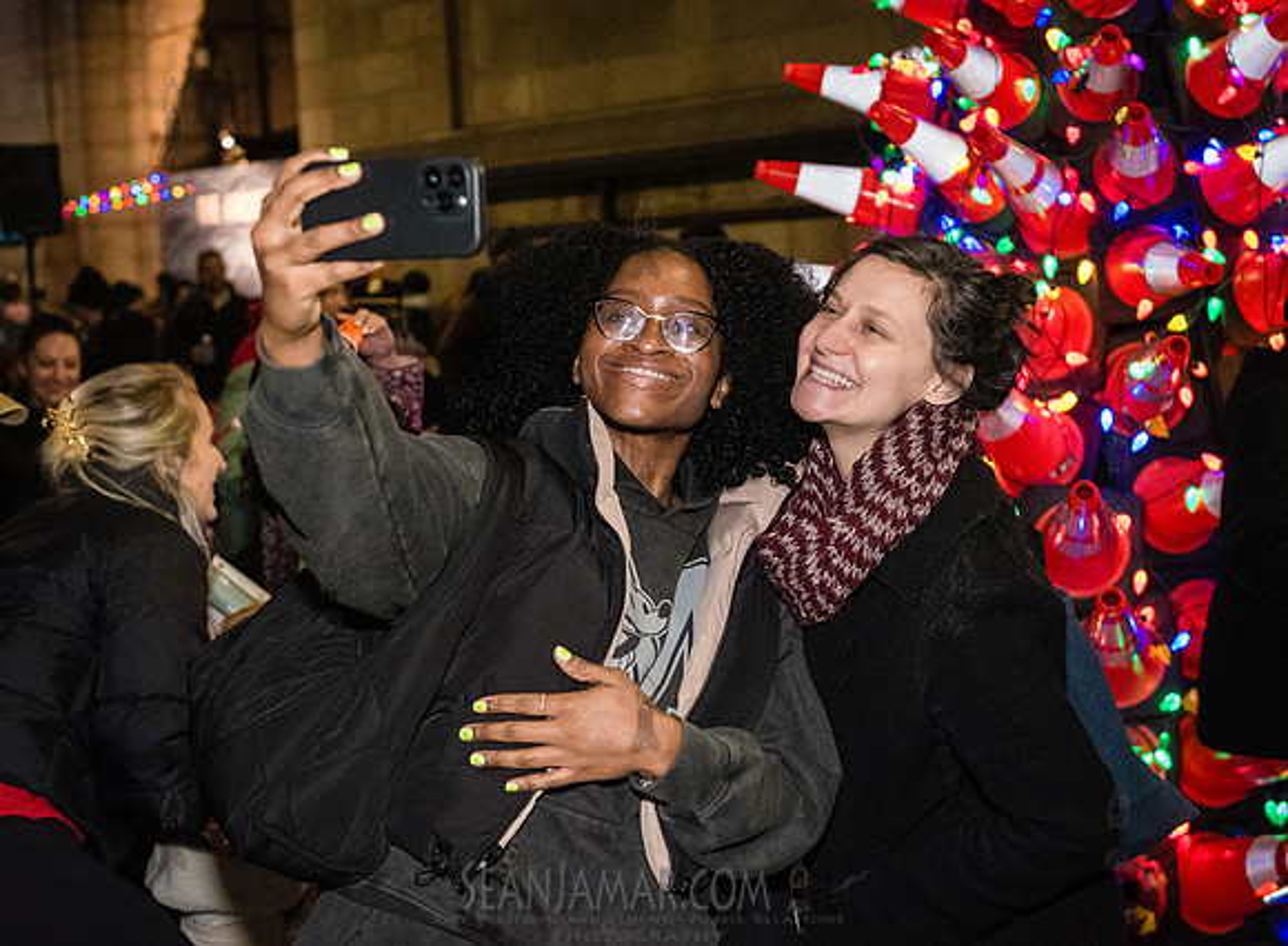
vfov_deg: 23.3
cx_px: 778
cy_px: 438
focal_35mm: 62
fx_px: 2297
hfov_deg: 31.2
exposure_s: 1/125
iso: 8000
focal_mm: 50
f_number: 3.5
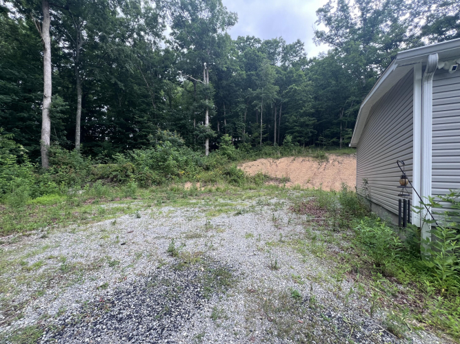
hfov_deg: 106.2
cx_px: 230
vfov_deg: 89.9
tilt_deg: +0.3
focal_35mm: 13
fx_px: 173
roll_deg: -1.7
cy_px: 172
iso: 40
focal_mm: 1.57
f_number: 1.8
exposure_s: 1/99
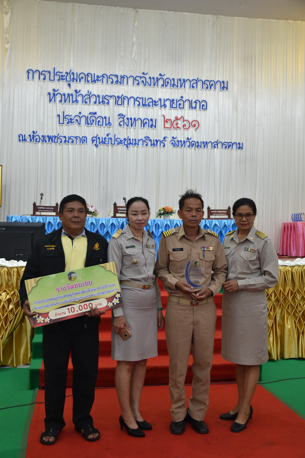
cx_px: 152
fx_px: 496
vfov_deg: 49.6
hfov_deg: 34.2
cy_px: 229
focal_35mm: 39
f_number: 3.8
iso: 800
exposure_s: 1/30
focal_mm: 26
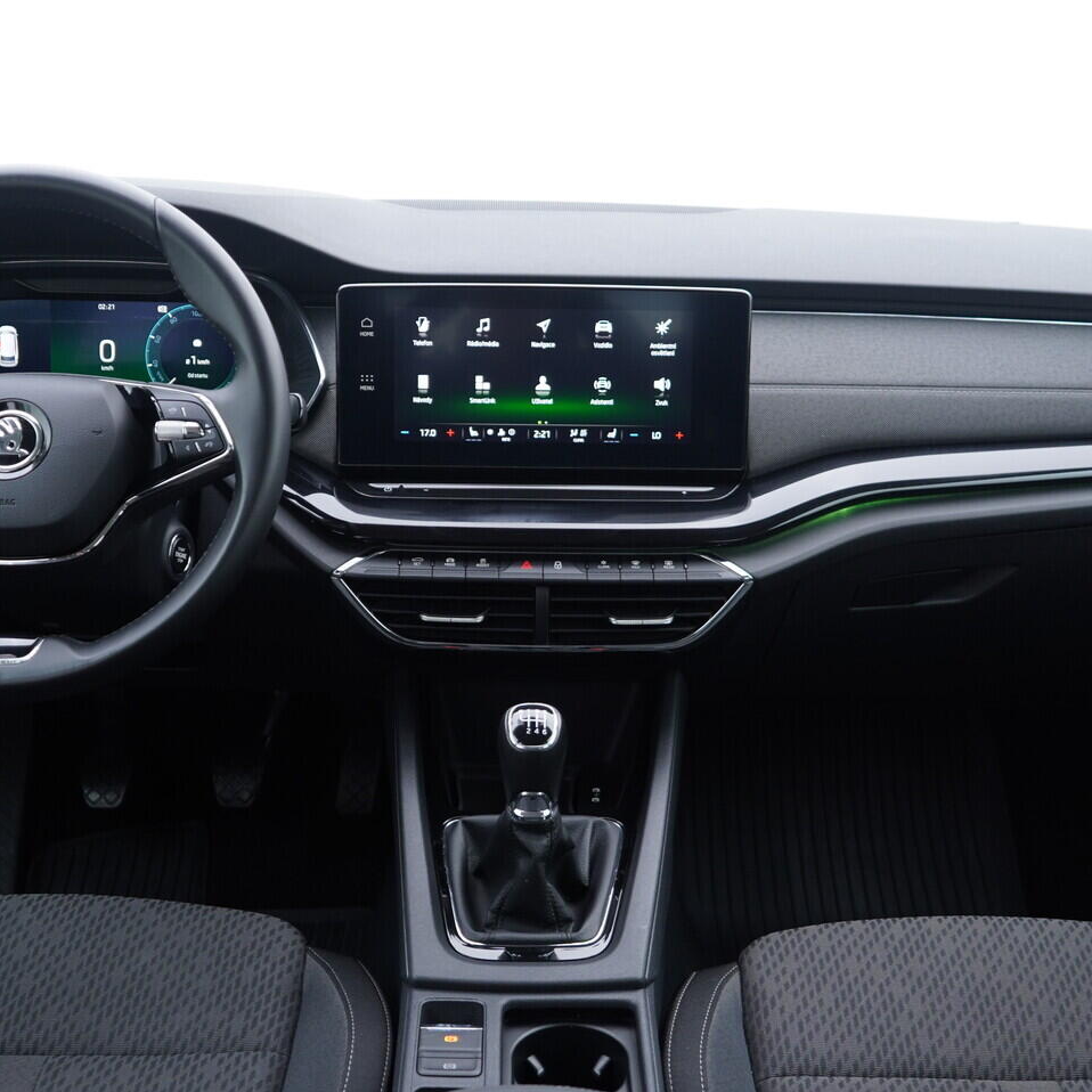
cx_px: 527
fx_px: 1642
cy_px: 546
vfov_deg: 36.8
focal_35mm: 46
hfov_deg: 36.8
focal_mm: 24
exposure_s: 1/40
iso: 200
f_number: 2.8
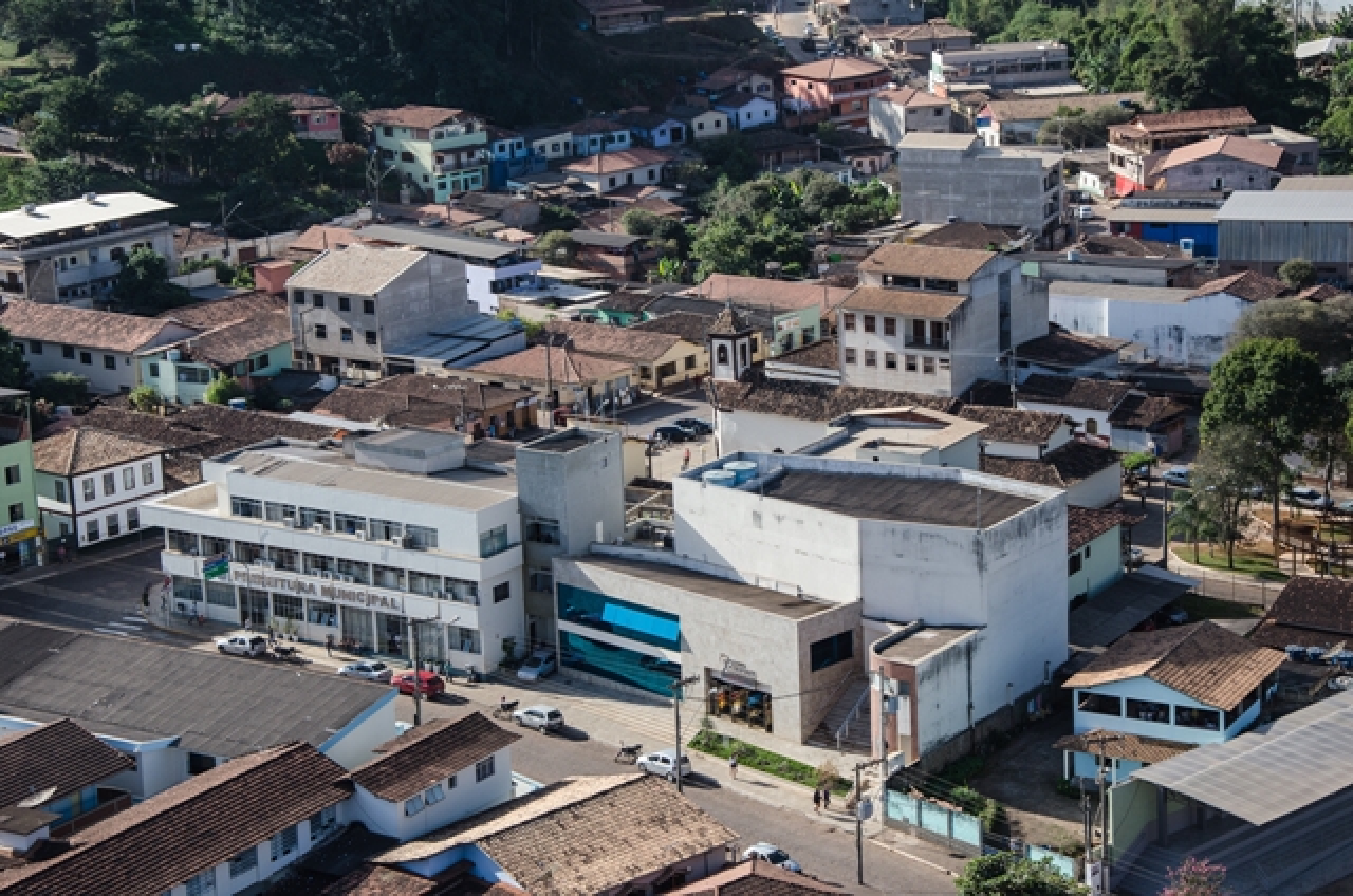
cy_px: 448
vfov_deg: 18.1
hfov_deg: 27.0
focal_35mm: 75
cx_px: 676
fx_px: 2813
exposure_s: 1/640
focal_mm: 50
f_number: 7.1
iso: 100
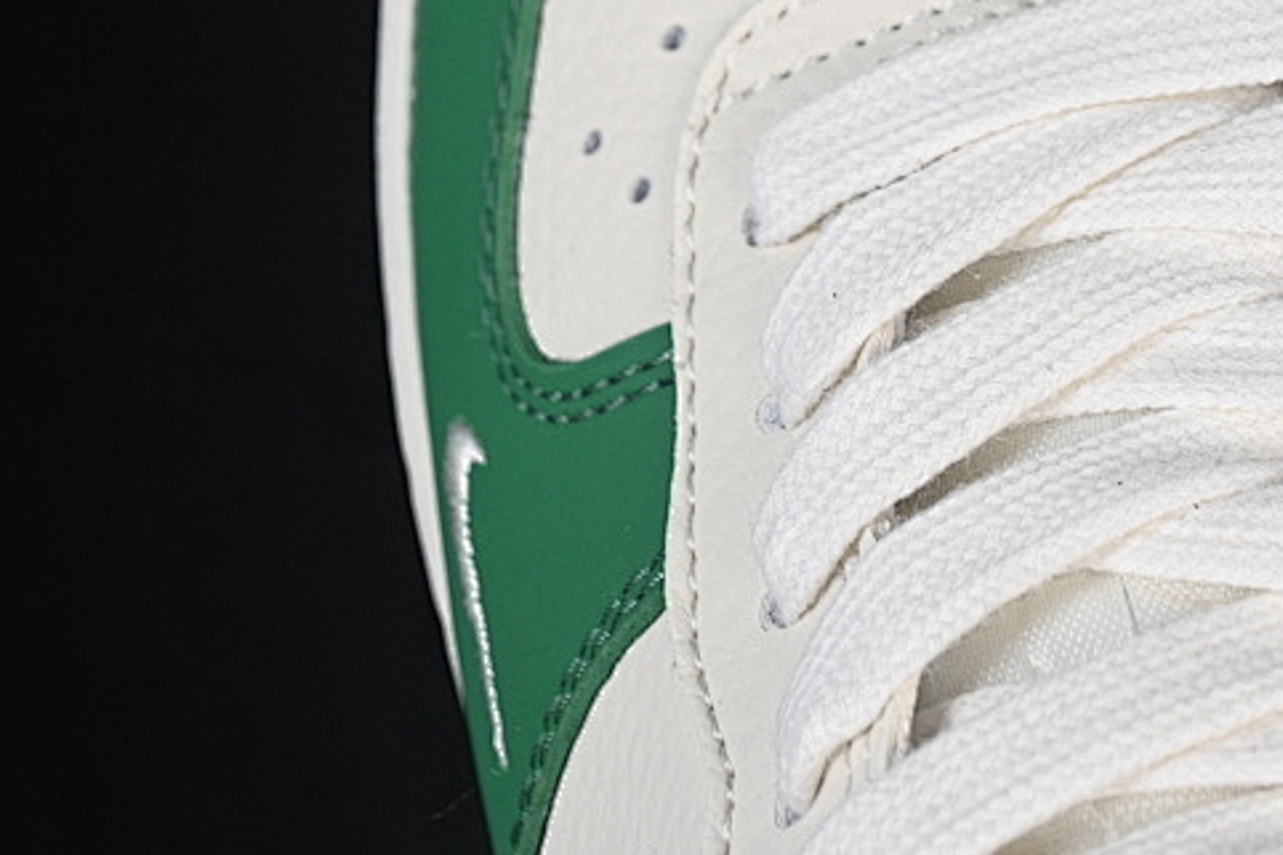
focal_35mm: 168
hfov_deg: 12.2
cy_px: -96
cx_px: 990
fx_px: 5985
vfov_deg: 8.1
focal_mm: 50
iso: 160
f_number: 7.1
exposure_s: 1/80
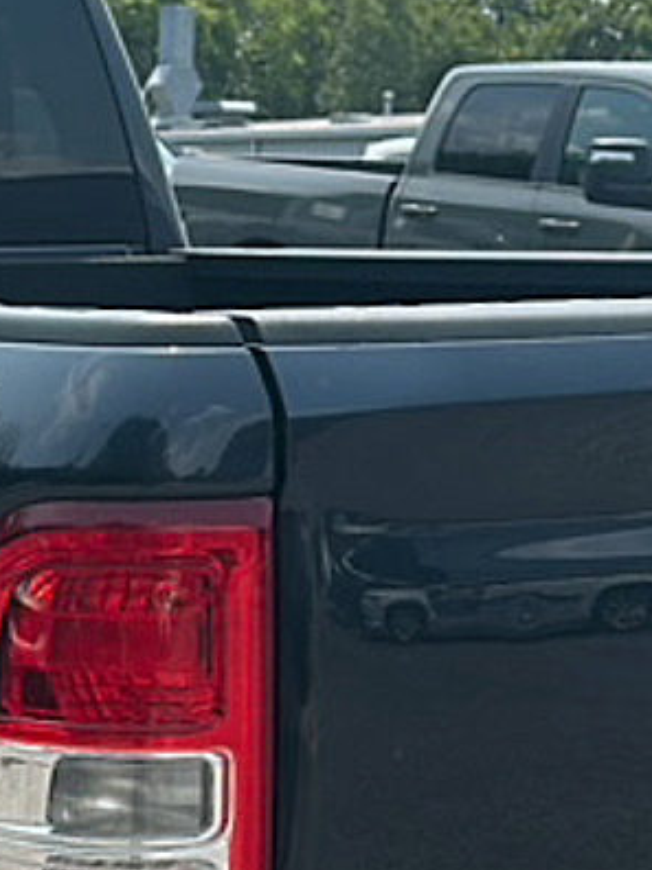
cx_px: 37
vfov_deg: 19.3
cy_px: 657
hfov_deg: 14.5
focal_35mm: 101
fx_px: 2536
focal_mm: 6.86
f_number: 1.78
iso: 80
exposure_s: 1/2747
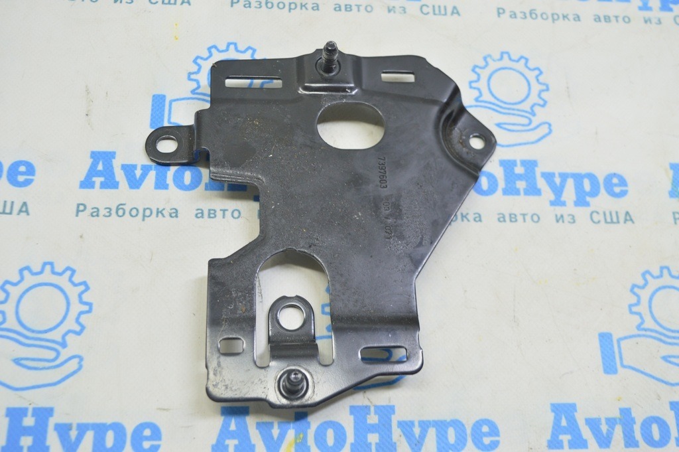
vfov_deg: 31.8
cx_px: 340
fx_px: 792
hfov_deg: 46.4
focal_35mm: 42
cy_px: 226
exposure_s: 1/20
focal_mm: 28
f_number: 5.6
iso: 400
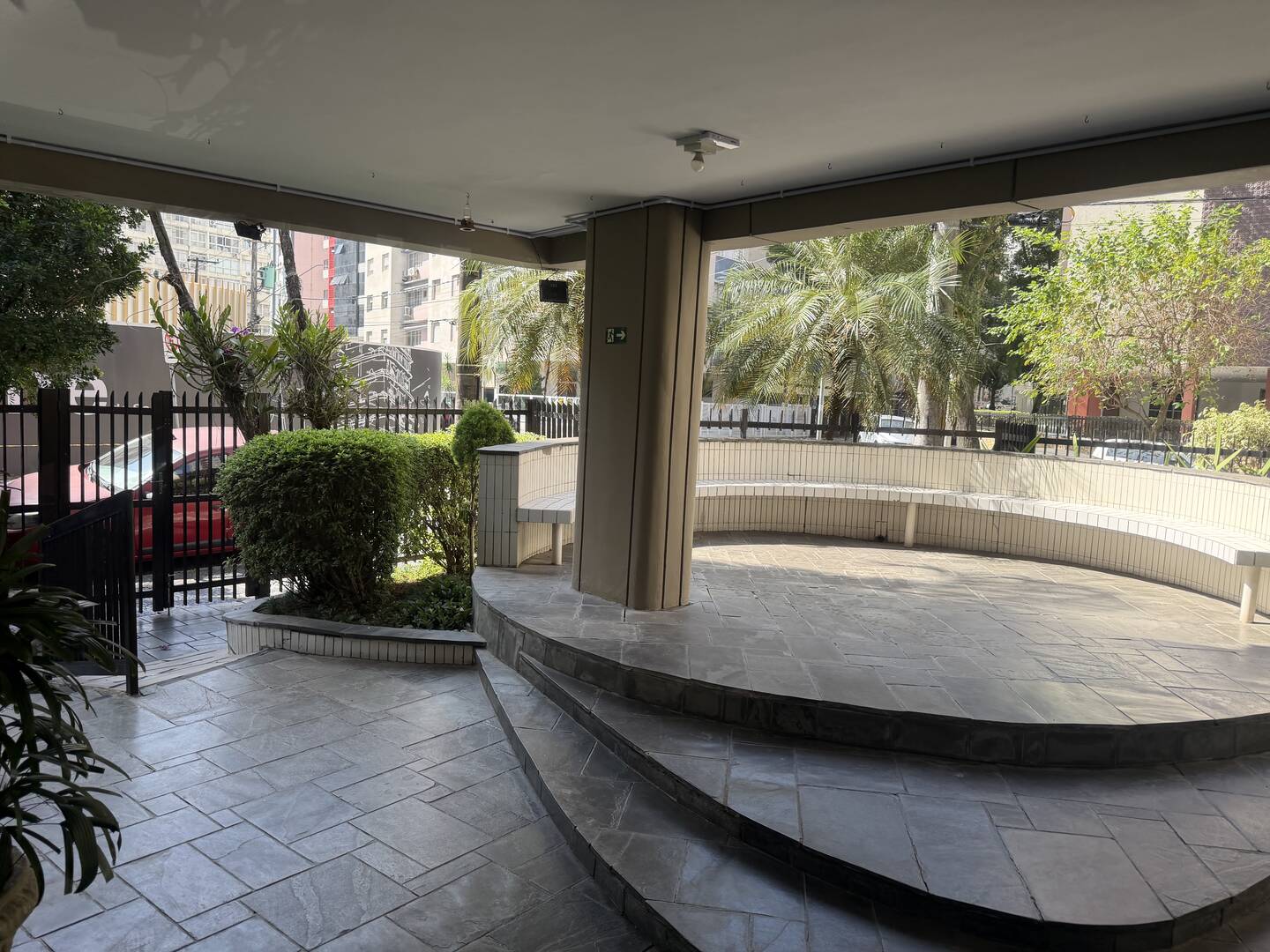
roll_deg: -2.7
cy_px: 476
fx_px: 881
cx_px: 635
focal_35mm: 24
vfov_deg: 56.8
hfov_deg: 71.6
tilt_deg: -5.4
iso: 100
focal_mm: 6.76
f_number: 1.78
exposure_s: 1/858
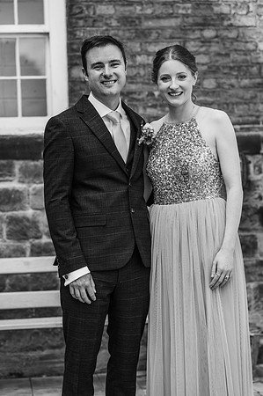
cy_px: 198
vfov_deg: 23.9
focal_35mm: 85
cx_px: 132
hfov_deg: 16.0
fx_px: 934
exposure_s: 1/1250
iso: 100
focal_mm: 85
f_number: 2.8
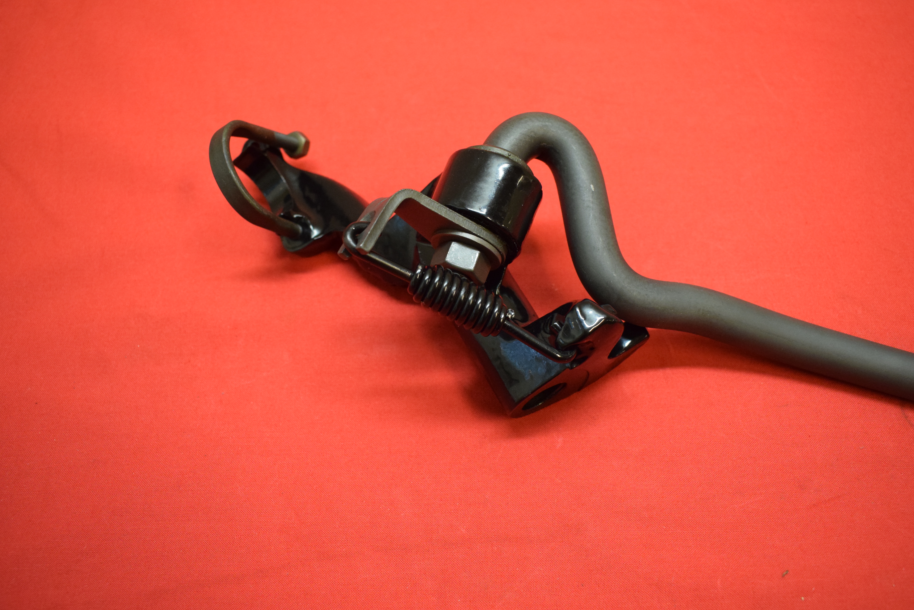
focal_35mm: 33
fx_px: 826
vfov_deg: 40.5
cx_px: 461
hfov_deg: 57.9
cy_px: 301
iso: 2000
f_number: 5
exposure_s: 1/125
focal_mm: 21
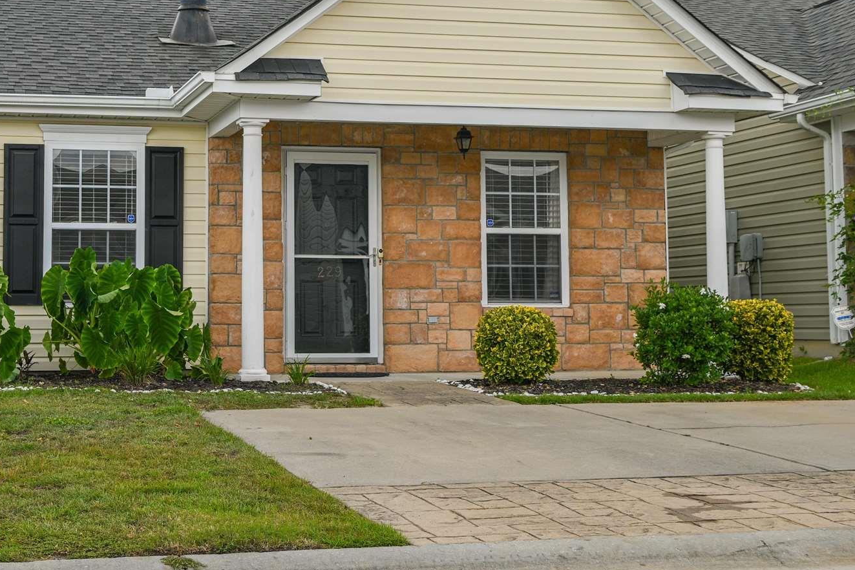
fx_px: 1571
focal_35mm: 66
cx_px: 281
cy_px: 189
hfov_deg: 30.2
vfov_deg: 20.5
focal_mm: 28.5
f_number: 6.3
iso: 90
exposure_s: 1/200
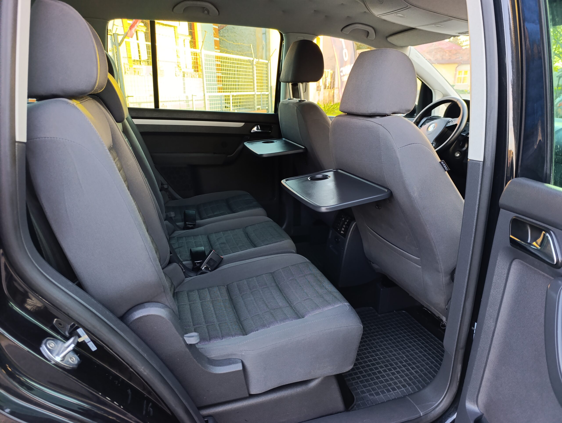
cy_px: 212
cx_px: 281
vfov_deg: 59.0
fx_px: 374
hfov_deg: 73.8
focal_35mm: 23
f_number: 1.6
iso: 800
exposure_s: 1/100
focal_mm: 6.14
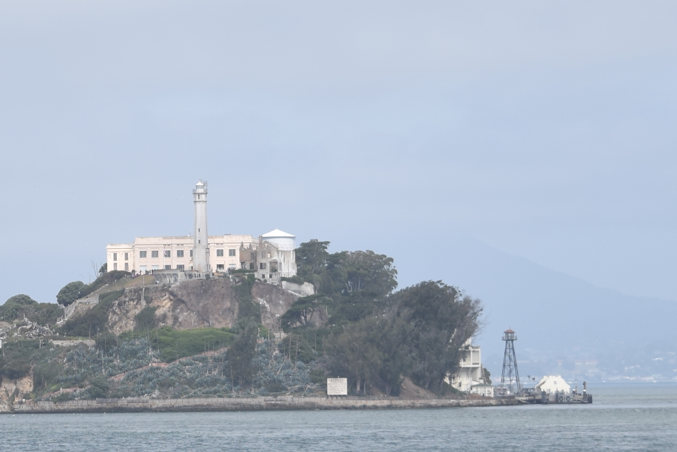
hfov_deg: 8.9
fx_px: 4344
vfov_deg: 5.9
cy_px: 287
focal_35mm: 231
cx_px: 194
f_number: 5.3
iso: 100
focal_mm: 48
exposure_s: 1/500
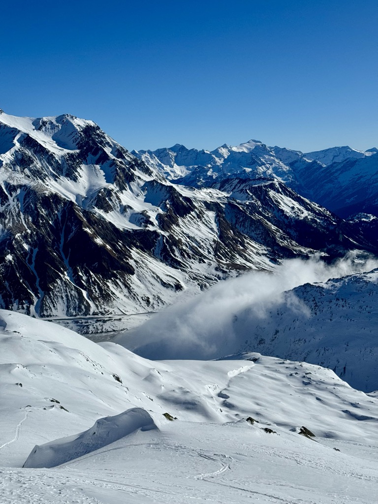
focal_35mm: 48
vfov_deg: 39.7
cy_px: 252
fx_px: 699
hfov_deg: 30.3
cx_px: 189
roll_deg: +1.2
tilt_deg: -6.6
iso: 64
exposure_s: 1/28571
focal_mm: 6.86
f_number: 1.78
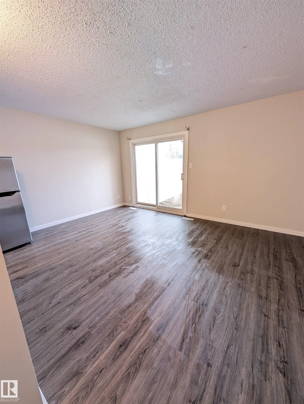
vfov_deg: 110.5
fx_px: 140
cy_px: 202
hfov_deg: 94.6
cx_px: 152
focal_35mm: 12
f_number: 1.7
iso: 152
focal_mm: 2.02
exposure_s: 1/60
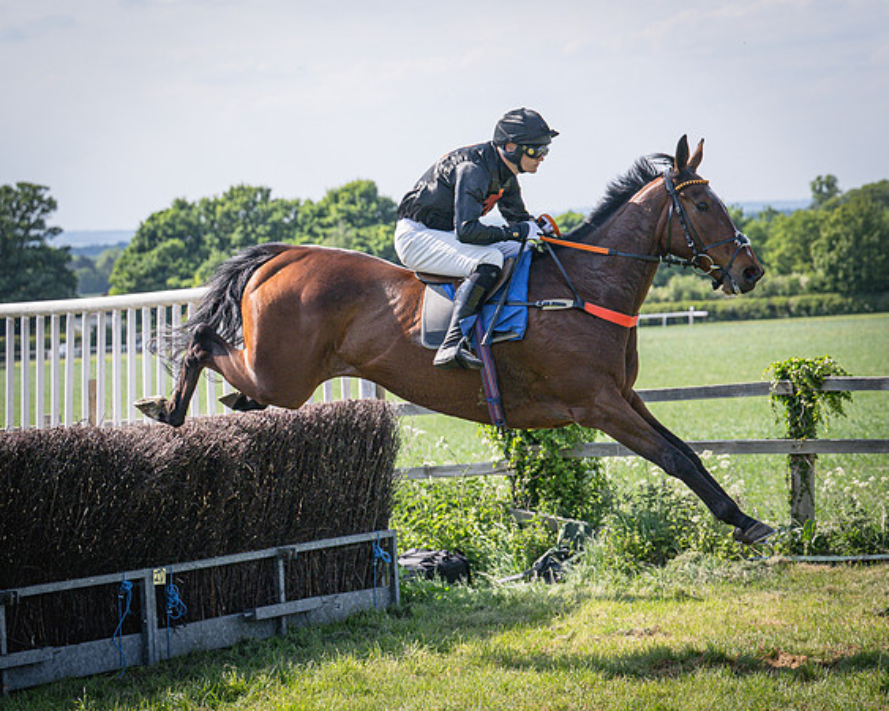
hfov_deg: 16.4
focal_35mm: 117
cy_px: 338
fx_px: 3081
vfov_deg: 13.2
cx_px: 536
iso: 400
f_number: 4
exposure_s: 1/3200
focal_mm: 70
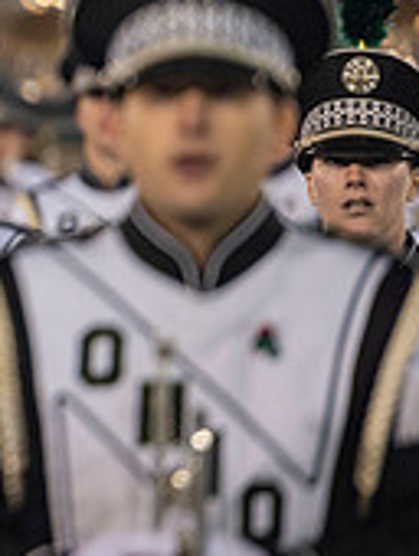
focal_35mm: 654
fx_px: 10529
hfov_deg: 2.3
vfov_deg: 3.0
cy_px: 164
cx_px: -501
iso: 1000
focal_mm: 200
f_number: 2.8
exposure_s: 1/500
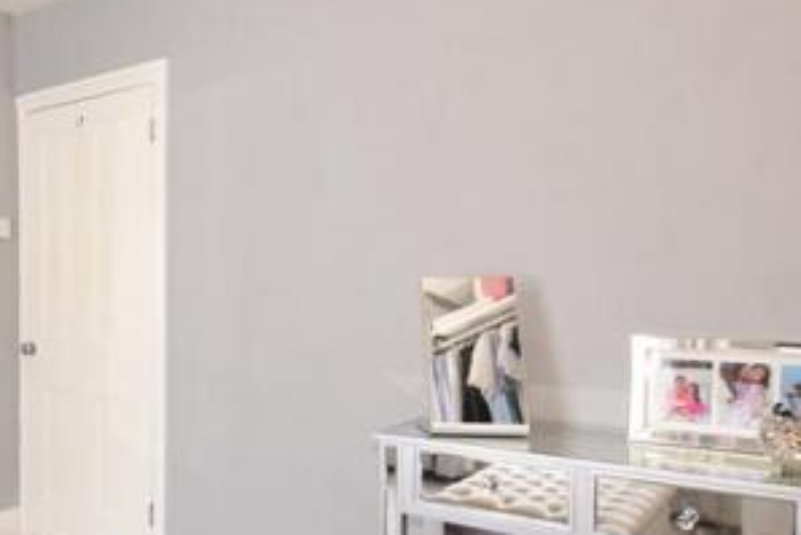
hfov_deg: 47.9
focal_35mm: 33
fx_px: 735
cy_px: 302
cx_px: 11
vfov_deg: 39.9
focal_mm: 10
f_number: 5.6
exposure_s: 1/4
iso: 400
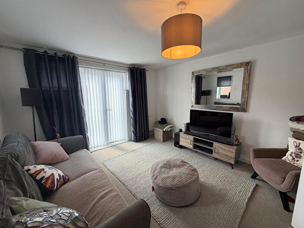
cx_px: 152
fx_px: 123
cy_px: 114
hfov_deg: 102.1
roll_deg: +0.1
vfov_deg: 85.7
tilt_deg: -8.7
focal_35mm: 14
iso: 100
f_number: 2.2
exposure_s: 1/121
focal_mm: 2.22
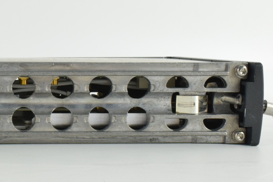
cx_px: -9
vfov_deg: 15.7
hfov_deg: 22.4
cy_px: 104
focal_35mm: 87
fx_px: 660
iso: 1600
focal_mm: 26
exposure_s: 1/40
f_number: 22
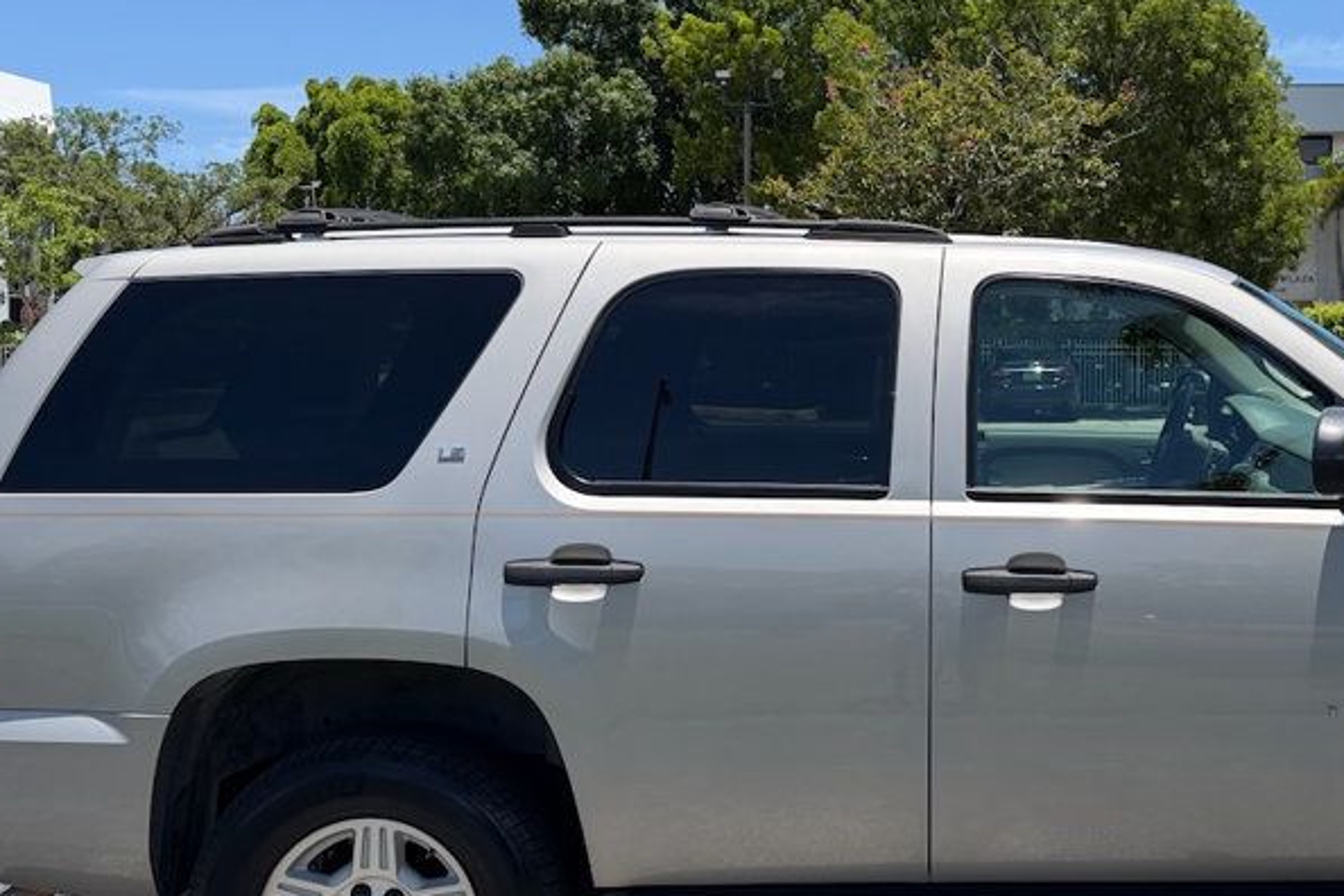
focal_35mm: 43
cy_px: 319
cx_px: 977
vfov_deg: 31.0
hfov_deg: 44.2
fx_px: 1605
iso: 100
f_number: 1.78
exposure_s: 1/3759
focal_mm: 6.76
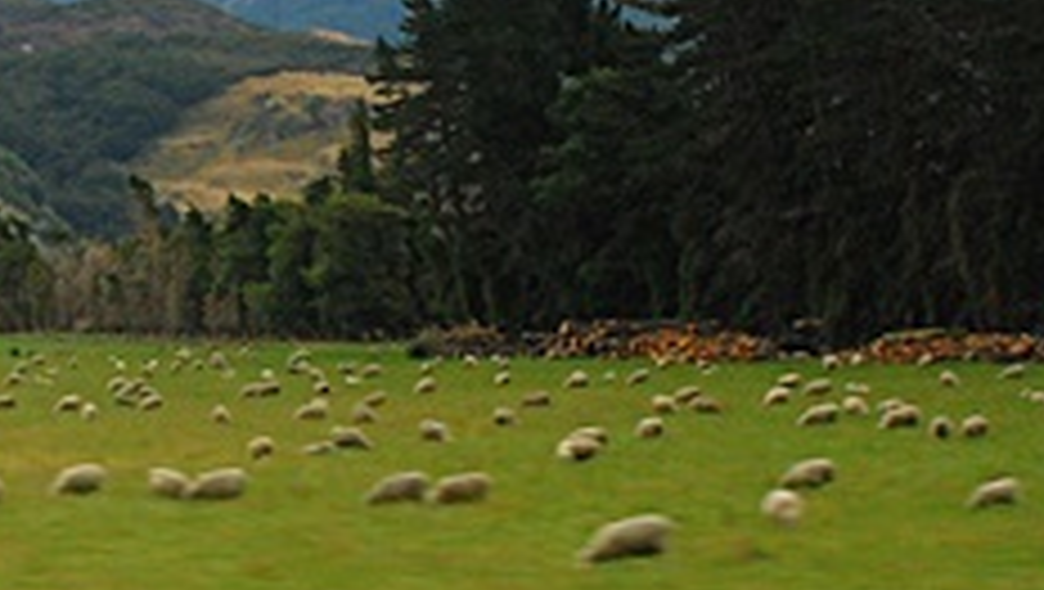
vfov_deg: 8.6
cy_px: 194
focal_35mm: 141
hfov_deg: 15.0
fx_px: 3907
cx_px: 4
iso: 400
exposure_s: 1/80
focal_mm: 26
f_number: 6.3
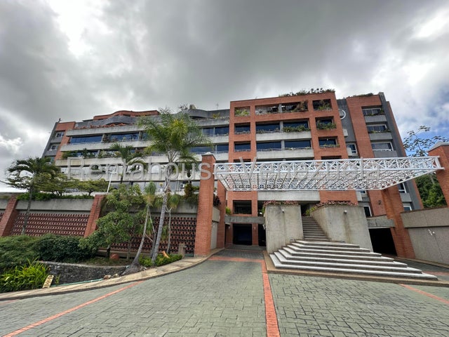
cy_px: 168
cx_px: 224
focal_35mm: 14
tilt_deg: +19.3
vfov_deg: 85.7
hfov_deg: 102.1
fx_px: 182
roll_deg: -2.5
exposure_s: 1/392
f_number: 2.2
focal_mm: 2.22
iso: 40
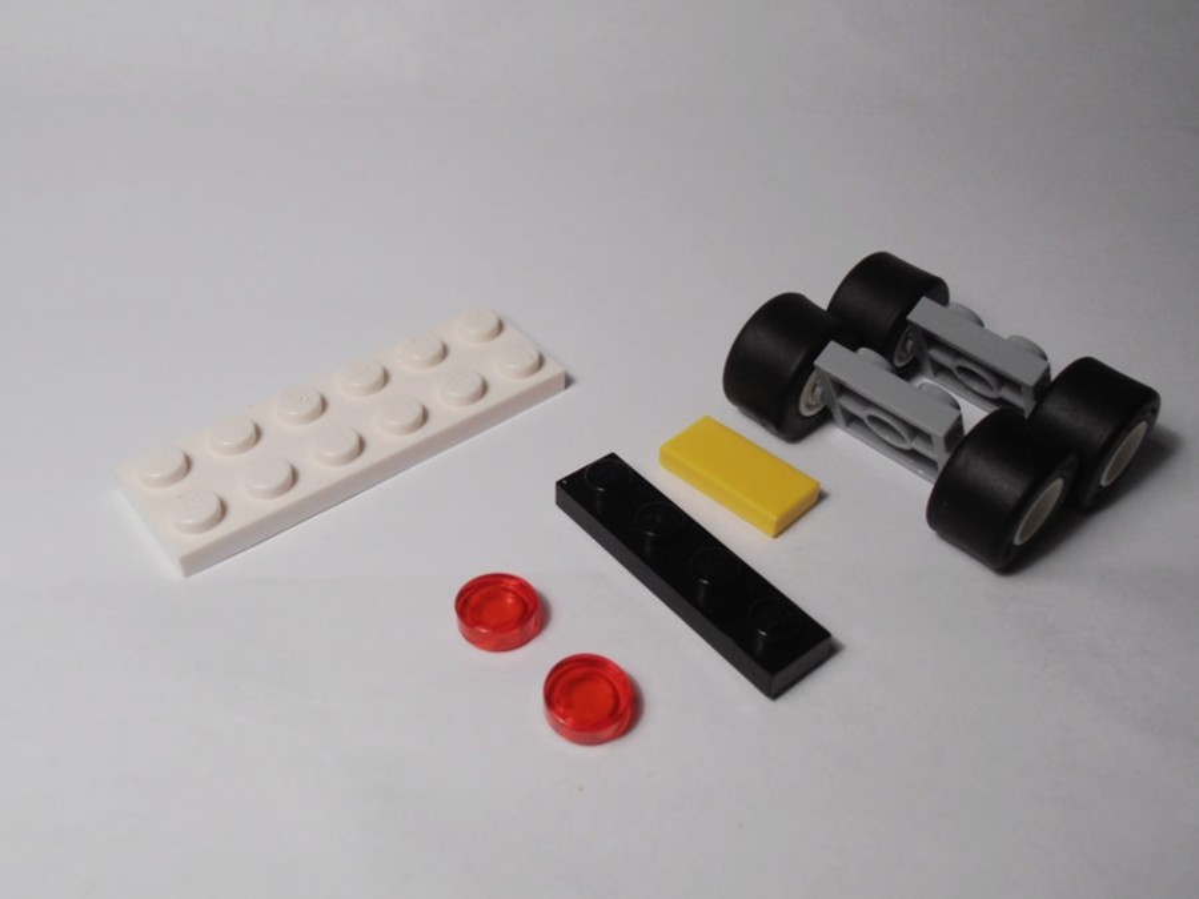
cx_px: 600
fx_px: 1282
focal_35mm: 37
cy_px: 450
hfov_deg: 50.1
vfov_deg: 38.7
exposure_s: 1/100
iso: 80
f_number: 3.9
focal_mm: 6.61
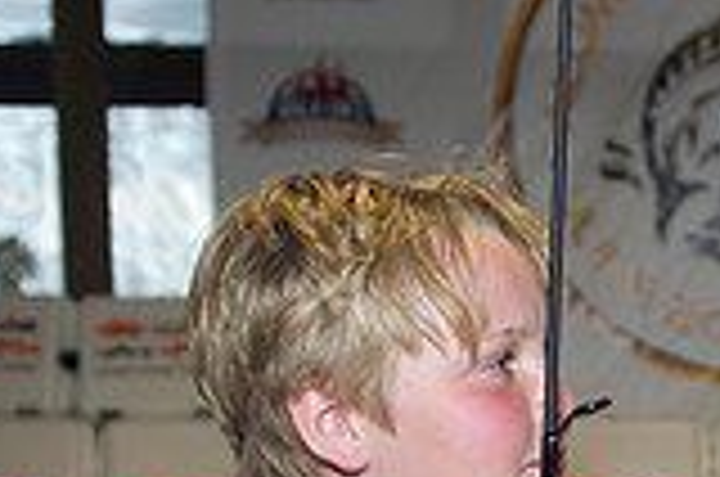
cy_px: 612
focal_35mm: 87
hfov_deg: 21.4
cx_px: 914
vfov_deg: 15.0
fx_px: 1737
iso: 400
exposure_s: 1/160
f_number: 3.2
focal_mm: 24
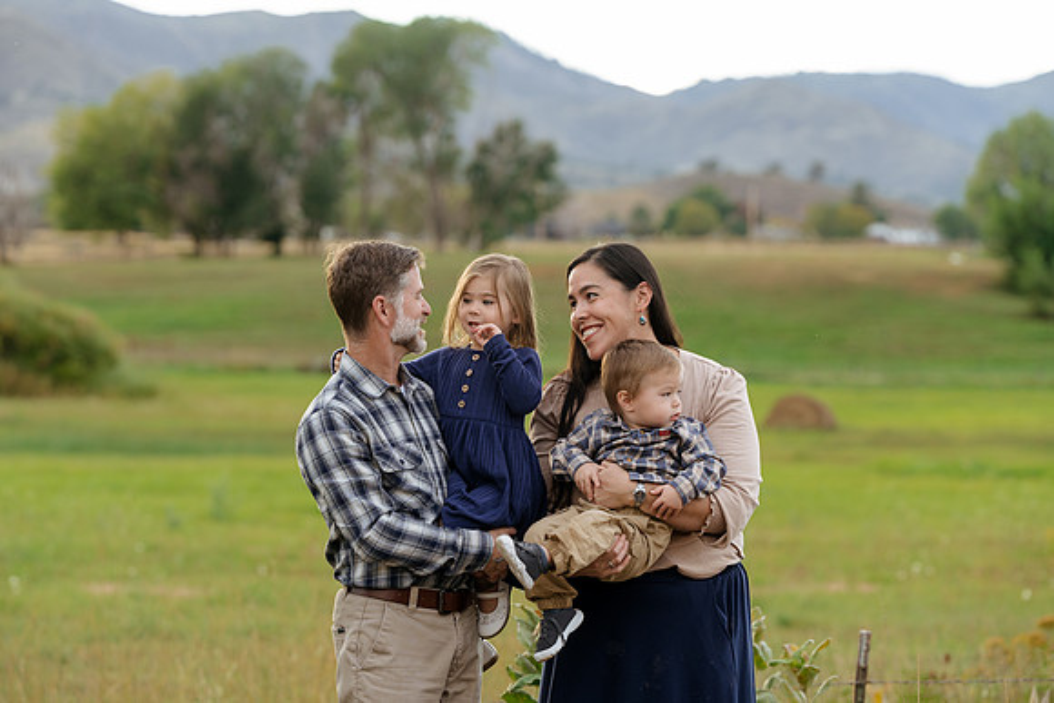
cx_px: 527
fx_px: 4744
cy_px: 352
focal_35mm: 162
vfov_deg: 8.5
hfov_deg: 12.7
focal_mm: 162
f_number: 5.6
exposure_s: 1/200
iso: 640
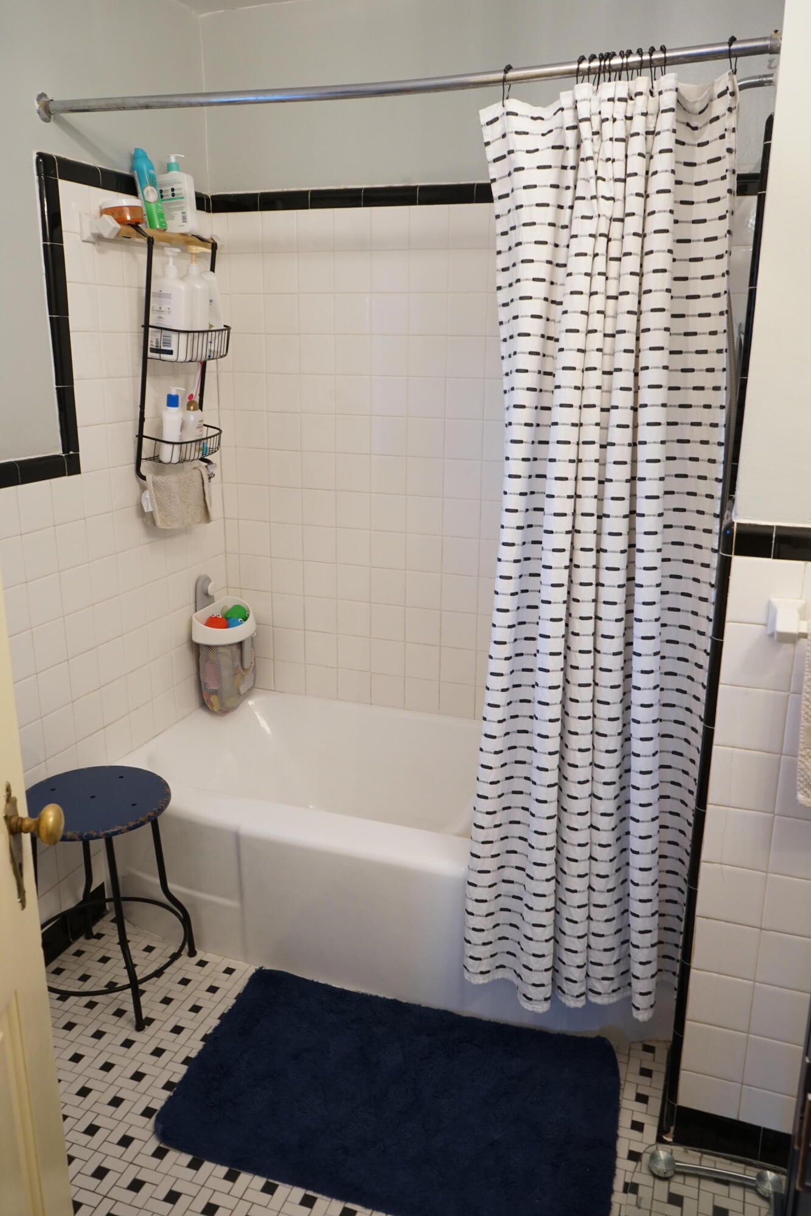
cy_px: 608
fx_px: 946
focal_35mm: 28
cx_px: 406
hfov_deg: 46.4
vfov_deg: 65.5
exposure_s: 1/20
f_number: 8
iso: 1000
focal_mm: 28
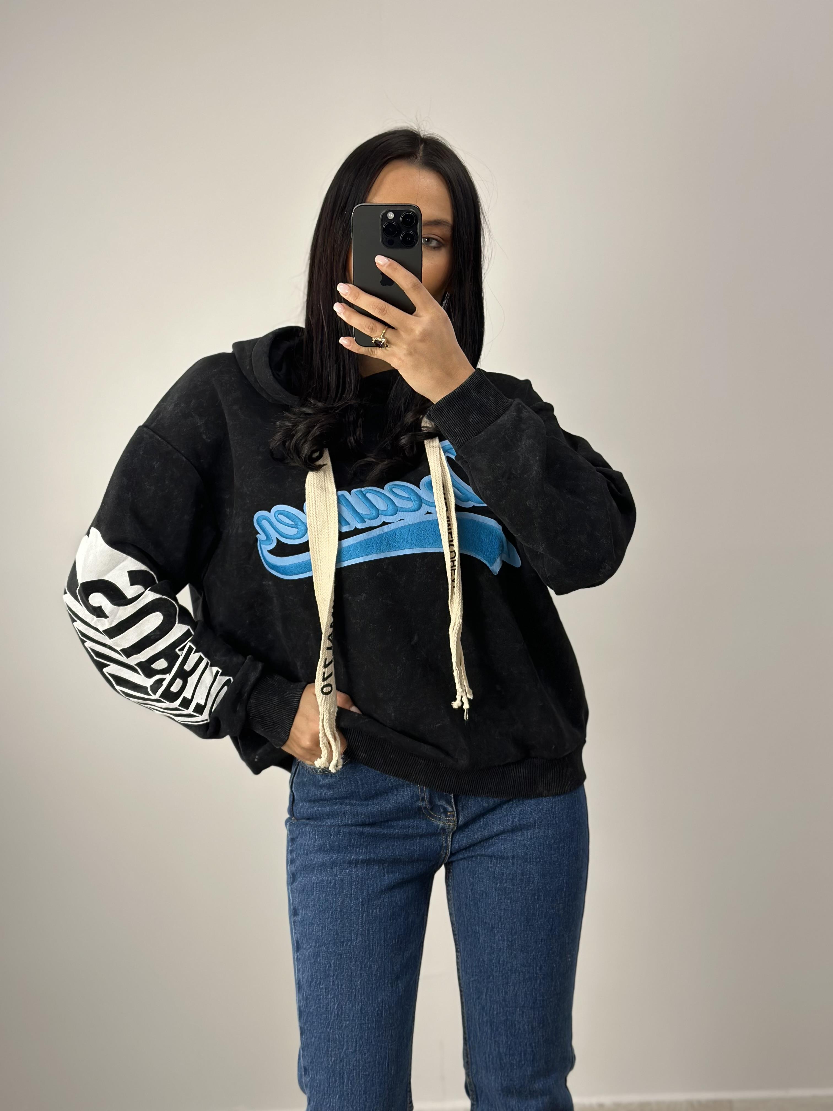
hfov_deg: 30.3
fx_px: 1540
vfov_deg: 39.7
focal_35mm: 48
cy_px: 556
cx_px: 416
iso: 80
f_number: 1.78
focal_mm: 6.86
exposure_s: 1/50
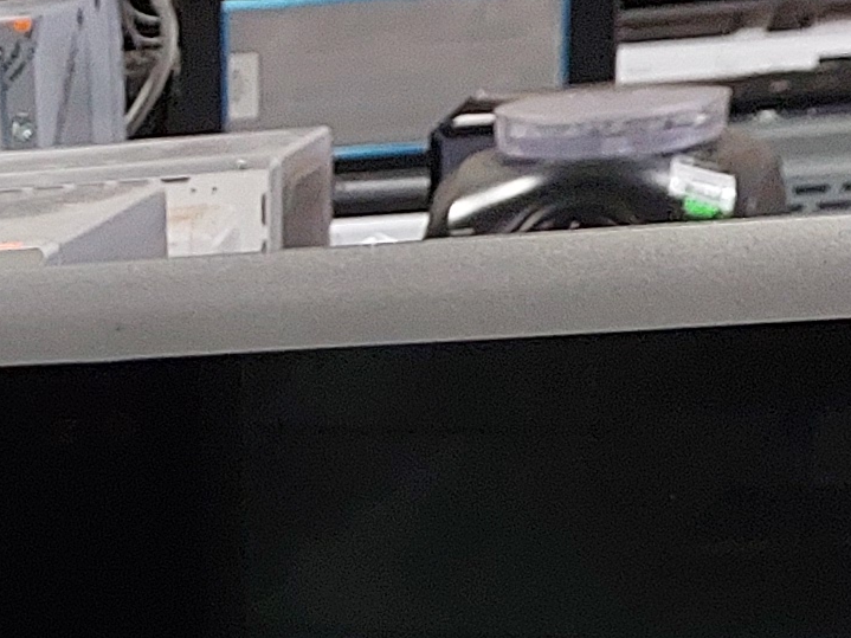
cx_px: -290
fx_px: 3146
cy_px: 1661
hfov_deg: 14.7
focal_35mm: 128
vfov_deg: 9.8
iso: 320
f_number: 1.8
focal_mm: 5.06
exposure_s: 1/50
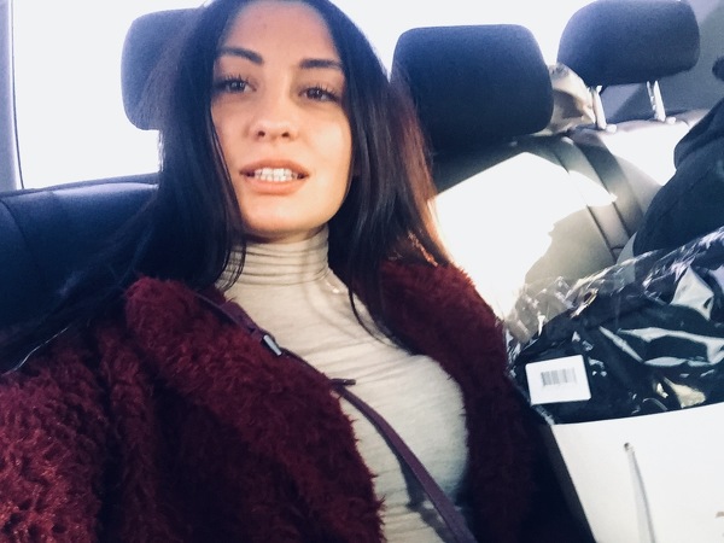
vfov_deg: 45.4
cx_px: 362
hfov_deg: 58.4
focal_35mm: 31
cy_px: 272
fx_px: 648
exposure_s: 1/33
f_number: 2.2
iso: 250
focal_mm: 2.65
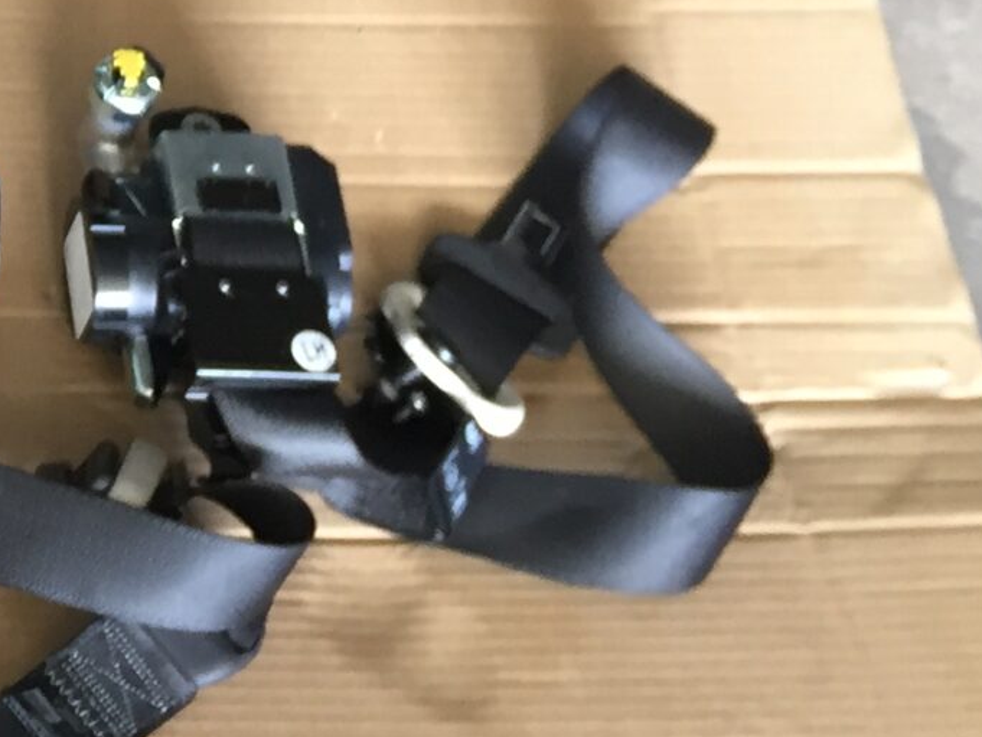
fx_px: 3093
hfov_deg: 16.4
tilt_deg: -53.9
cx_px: -521
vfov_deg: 12.8
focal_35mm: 109
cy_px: -411
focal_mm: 4.15
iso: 80
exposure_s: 1/33
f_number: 2.2
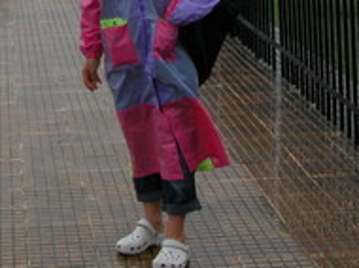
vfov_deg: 12.1
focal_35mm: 118
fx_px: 1222
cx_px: 9
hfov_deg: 16.4
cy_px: -106
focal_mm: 8.9
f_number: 6.3
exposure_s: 1/277
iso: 100
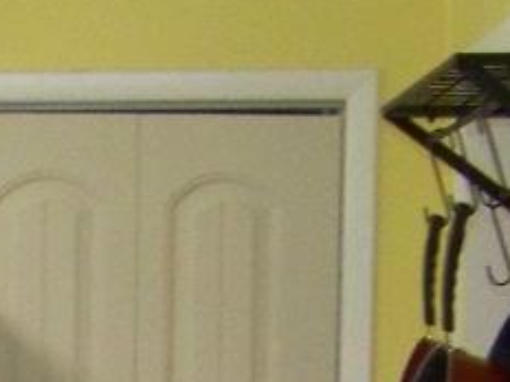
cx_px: -290
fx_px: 2932
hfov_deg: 9.6
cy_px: 1003
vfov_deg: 6.9
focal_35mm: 199
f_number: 2.8
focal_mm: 5.85
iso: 200
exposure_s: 1/30
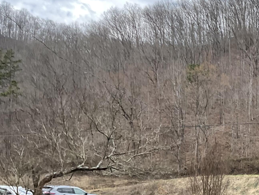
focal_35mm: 67
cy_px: 173
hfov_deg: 26.3
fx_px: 501
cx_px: 296
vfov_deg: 21.5
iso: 16
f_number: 1.8
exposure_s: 1/409
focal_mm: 3
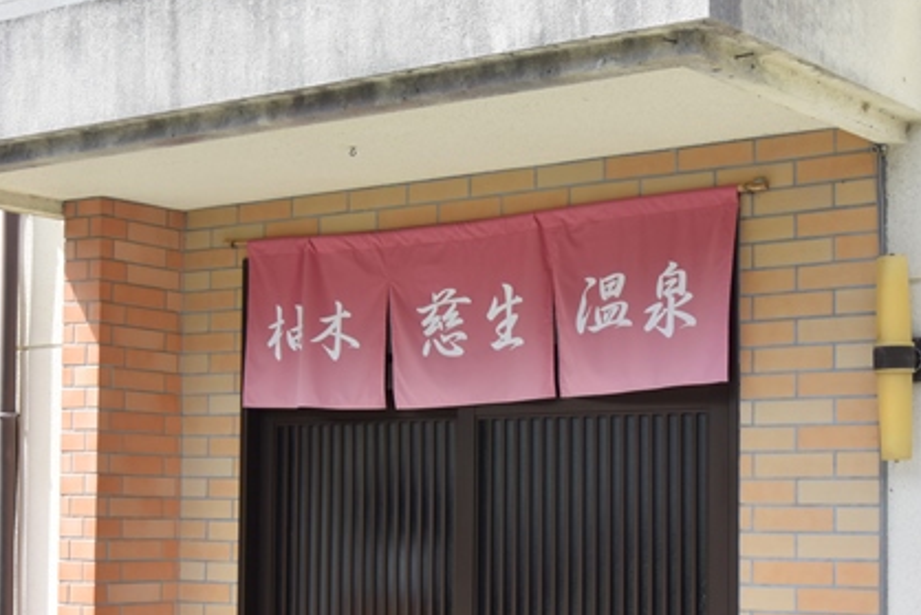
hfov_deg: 28.0
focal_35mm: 72
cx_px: 577
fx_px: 1843
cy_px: 407
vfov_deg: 18.9
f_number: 4.5
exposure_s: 1/320
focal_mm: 17.5
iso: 160
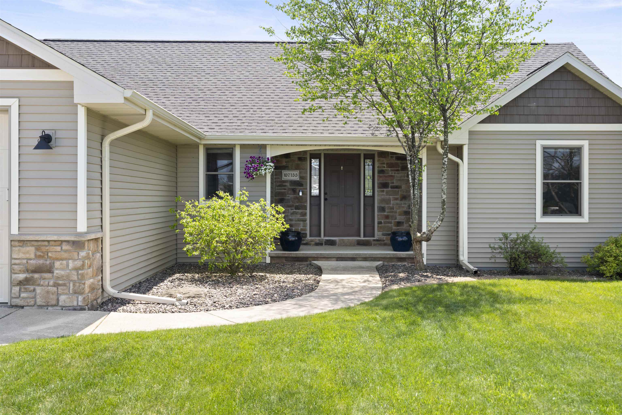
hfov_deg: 54.4
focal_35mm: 35
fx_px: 605
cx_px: 311
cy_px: 208
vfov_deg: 37.9
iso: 100
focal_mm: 35
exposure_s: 1/80
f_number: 8
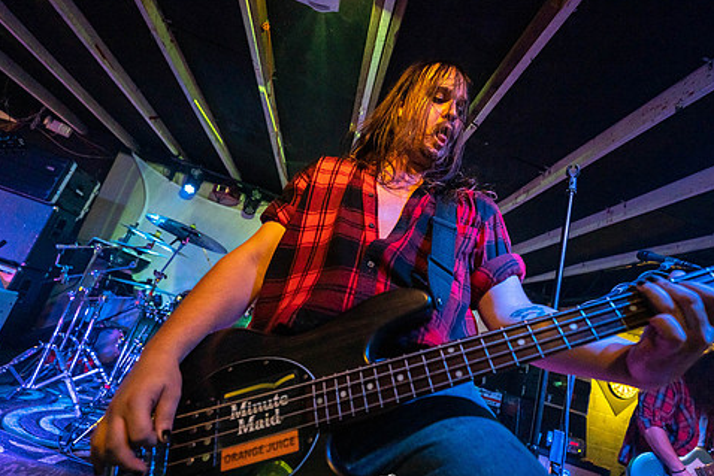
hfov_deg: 93.0
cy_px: 254
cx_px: 390
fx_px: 337
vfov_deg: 70.4
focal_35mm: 17
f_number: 2.8
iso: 2500
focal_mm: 14
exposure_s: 1/250
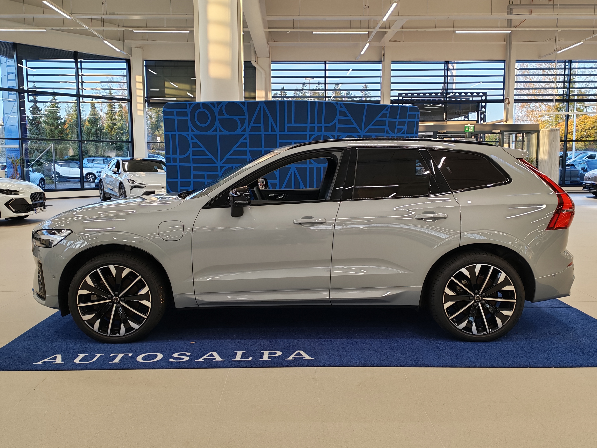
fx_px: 586
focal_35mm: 34
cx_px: 298
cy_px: 224
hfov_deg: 54.0
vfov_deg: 41.8
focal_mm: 6.12
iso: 116
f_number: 1.9
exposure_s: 1/100
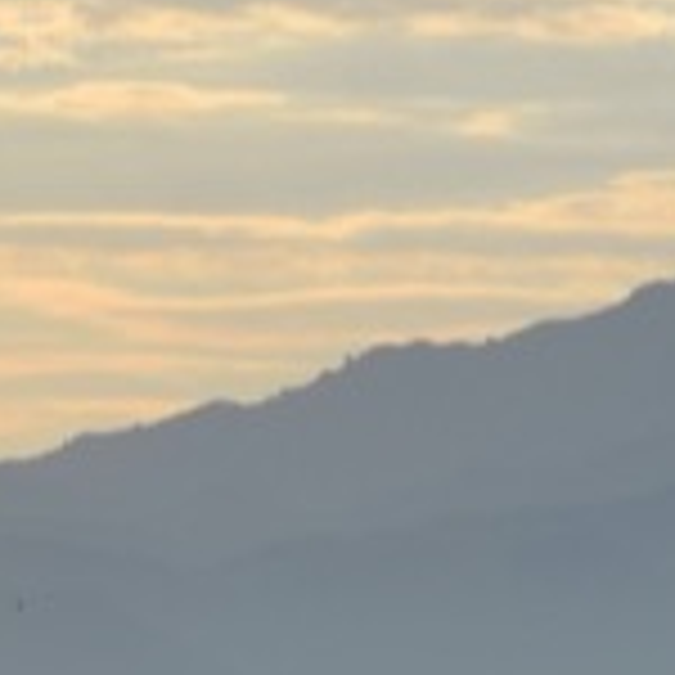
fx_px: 10170
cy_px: 166
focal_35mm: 461
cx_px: 1026
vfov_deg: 3.8
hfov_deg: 3.8
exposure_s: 1/800
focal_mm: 34
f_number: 16
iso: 200
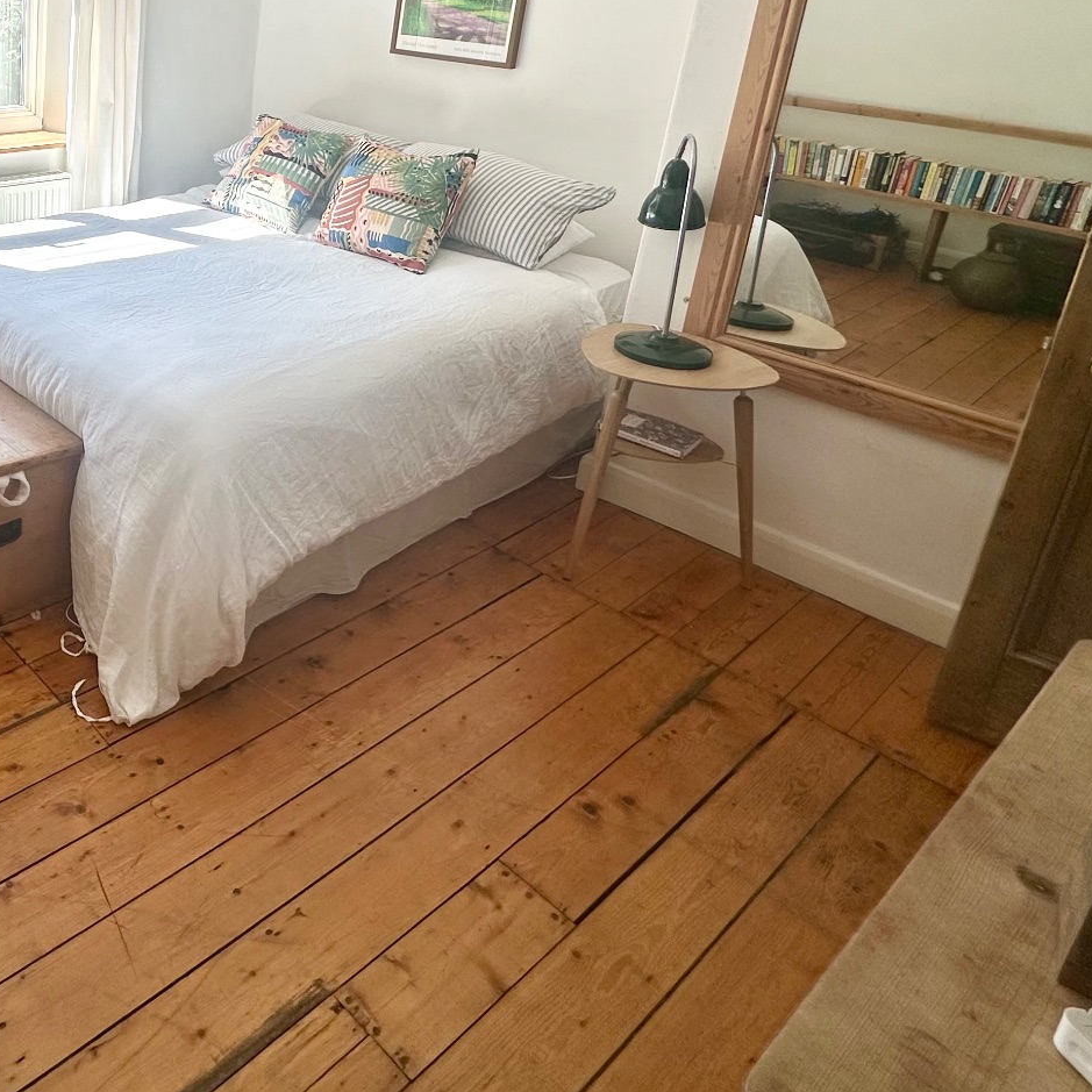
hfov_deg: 49.4
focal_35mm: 27
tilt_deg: -17.8
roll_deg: -1.8
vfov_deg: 55.4
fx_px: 964
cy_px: 237
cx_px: 24
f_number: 2.2
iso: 40
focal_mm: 2.22
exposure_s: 1/520
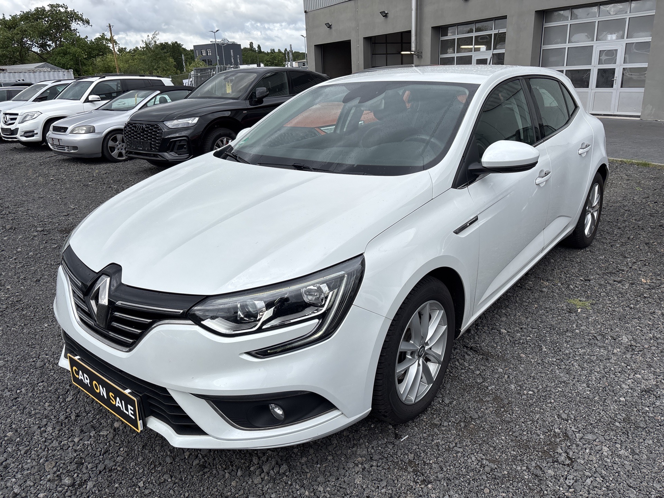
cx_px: 332
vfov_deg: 53.1
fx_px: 499
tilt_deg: -18.7
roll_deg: +3.8
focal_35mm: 26
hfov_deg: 67.3
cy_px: 249
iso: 50
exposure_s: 1/2398
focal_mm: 5.96
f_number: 1.6
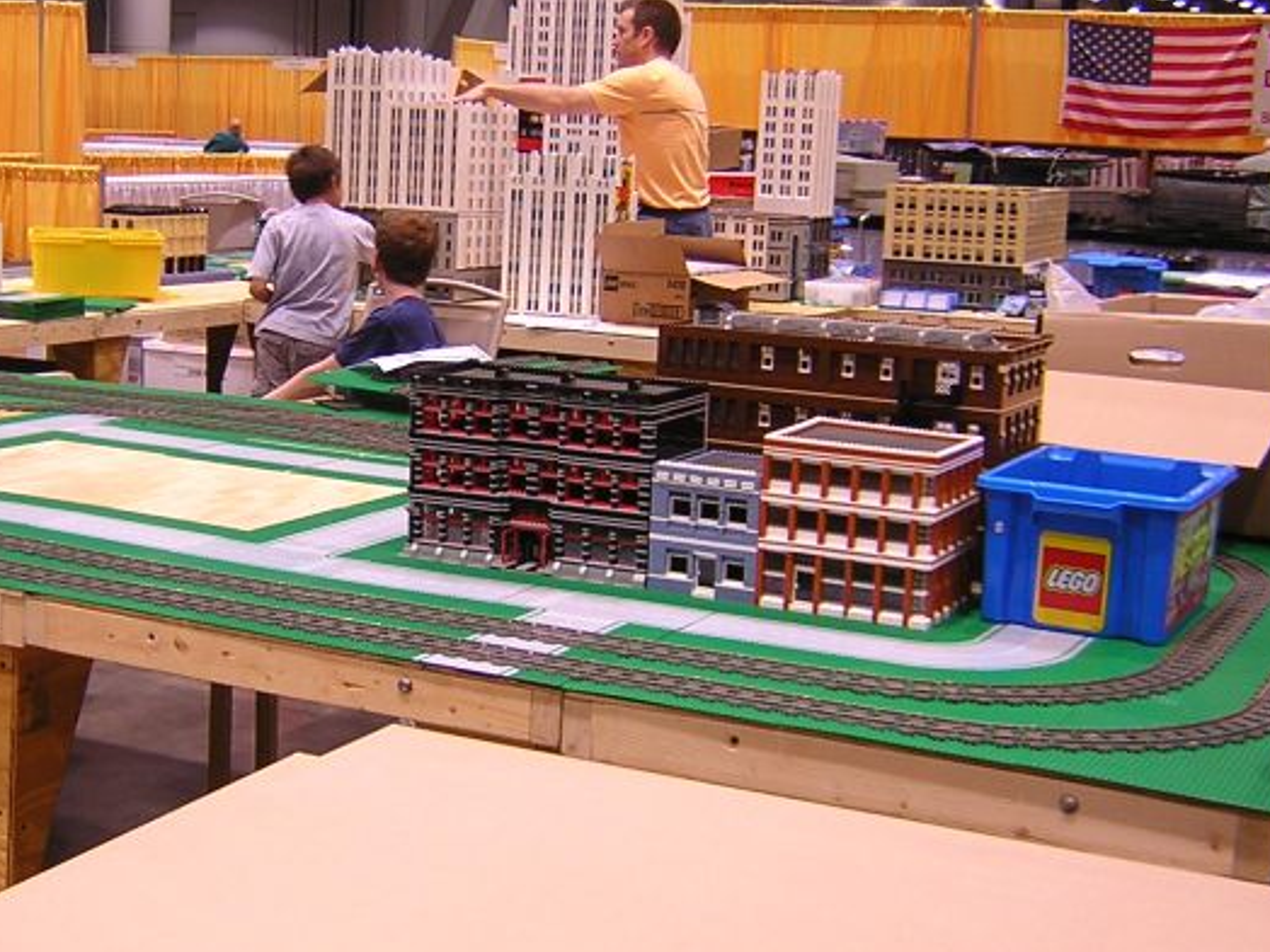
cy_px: 390
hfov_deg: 34.7
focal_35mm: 55
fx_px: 2018
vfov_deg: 26.5
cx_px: 448
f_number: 2.6
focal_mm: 4.7
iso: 100
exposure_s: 1/7.8
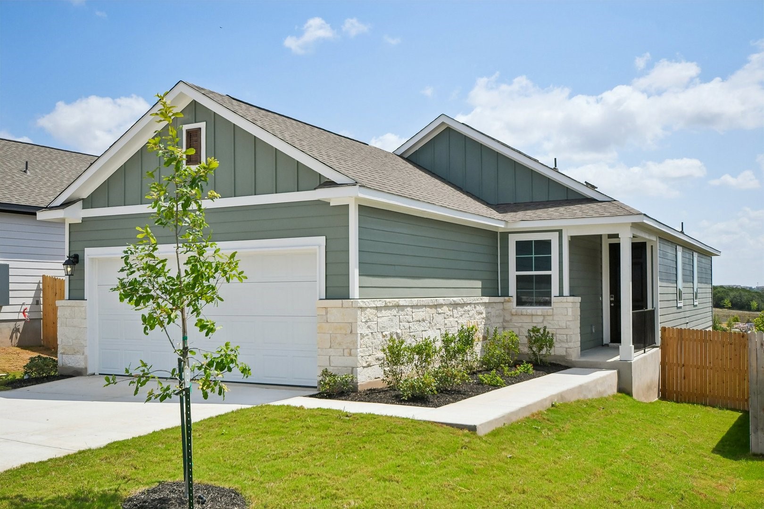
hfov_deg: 53.1
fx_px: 764
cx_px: 382
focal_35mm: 36
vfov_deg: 36.9
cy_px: 254
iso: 400
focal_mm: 24
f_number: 8
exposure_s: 1/3200
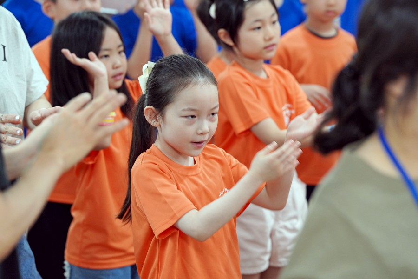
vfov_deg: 9.9
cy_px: 140
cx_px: 209
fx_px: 1614
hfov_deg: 14.8
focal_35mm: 139
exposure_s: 1/160
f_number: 4
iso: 2500
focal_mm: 139
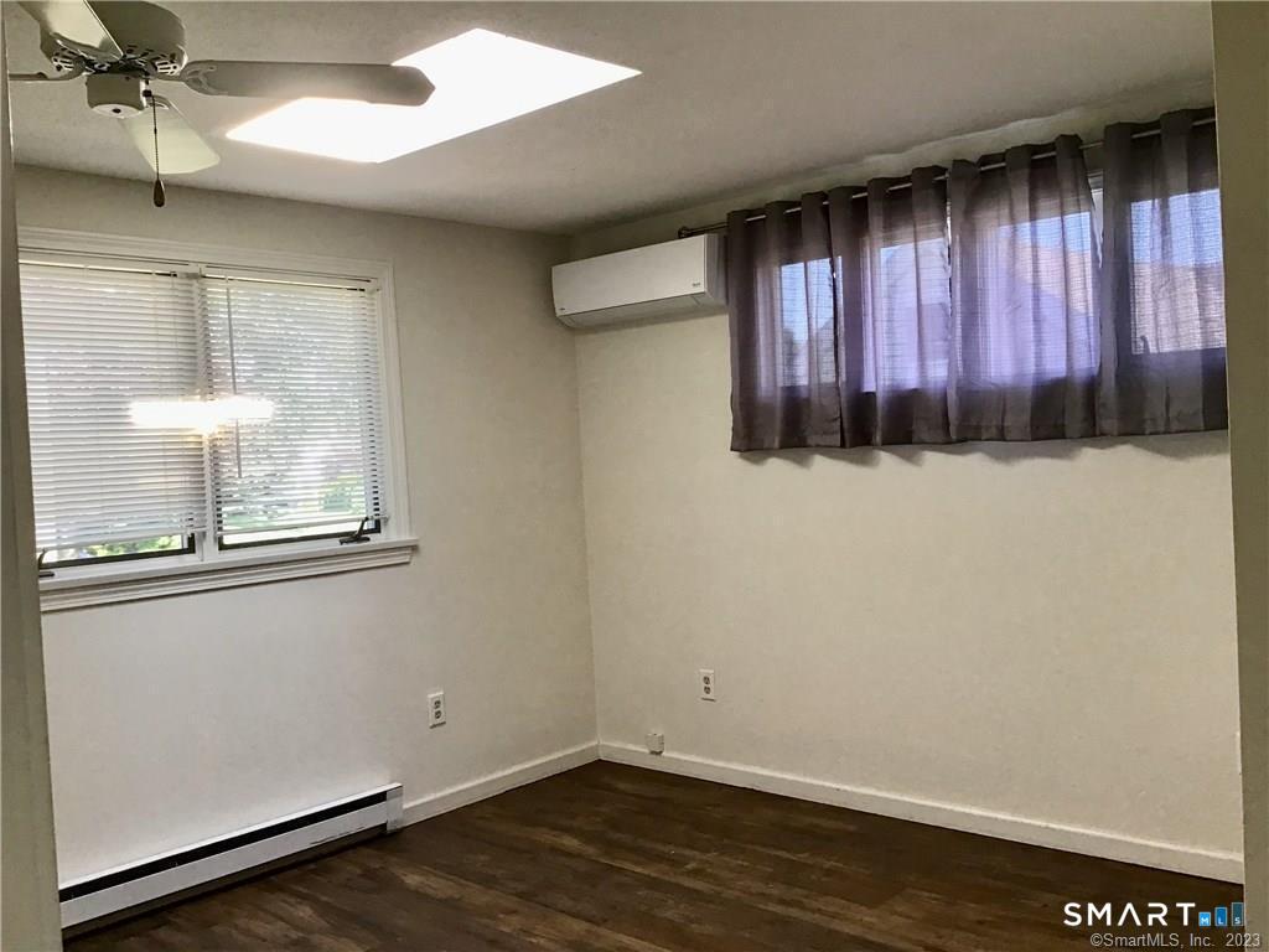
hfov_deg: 58.4
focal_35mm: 31
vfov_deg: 45.4
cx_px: 634
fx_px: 1136
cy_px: 476
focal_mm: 3.3
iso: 25
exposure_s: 1/30
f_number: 2.4
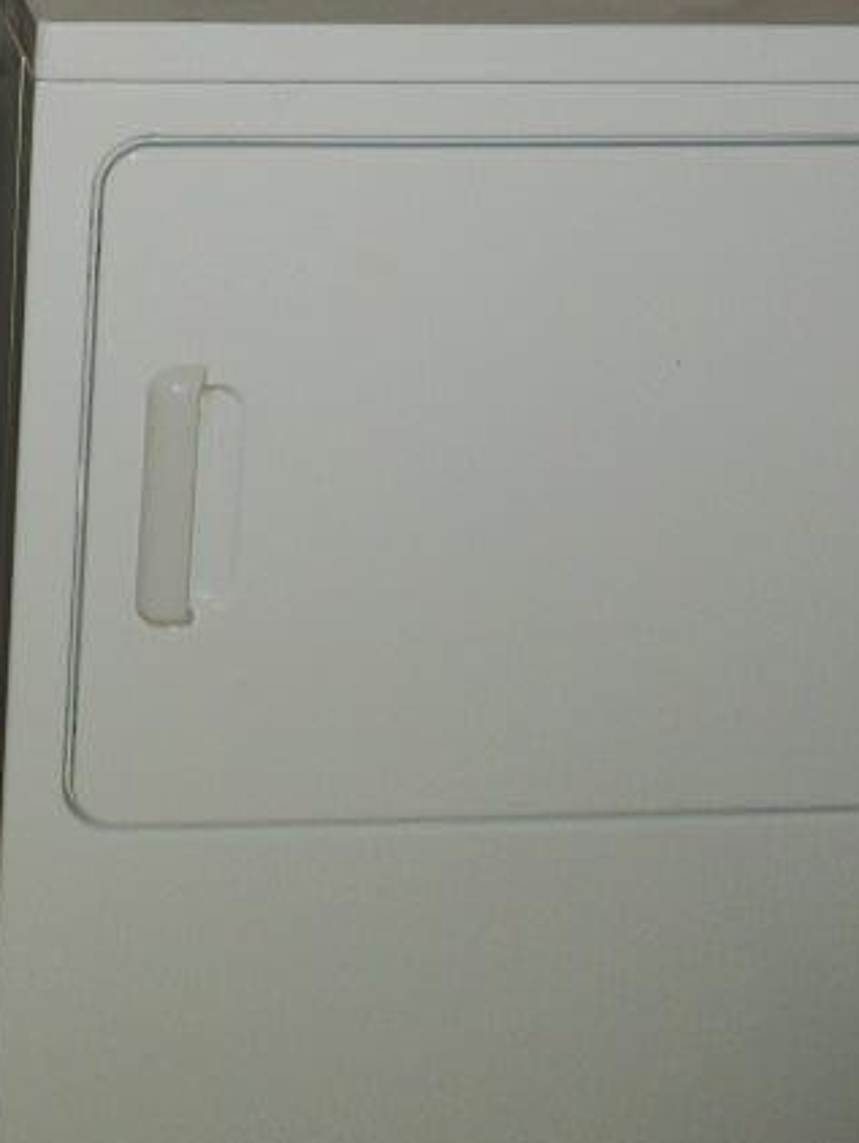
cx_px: -252
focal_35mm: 97
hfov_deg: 14.6
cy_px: -355
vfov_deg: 18.7
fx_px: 3206
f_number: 2.9
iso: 80
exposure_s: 1/30
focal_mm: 5.7
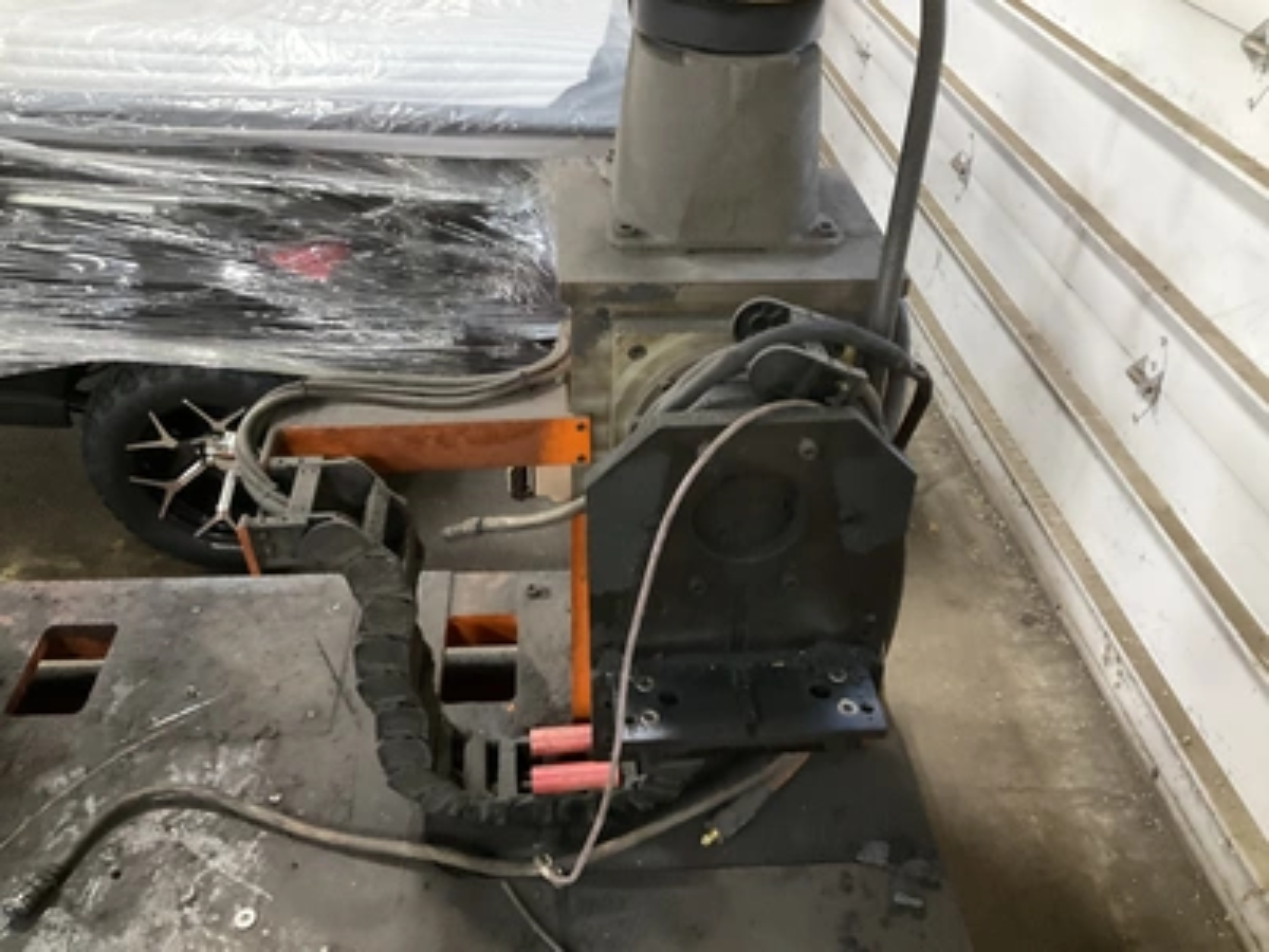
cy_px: 476
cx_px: 634
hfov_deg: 61.7
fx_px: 1063
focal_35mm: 29
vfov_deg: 48.2
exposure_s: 1/30
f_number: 1.8
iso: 250
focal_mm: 3
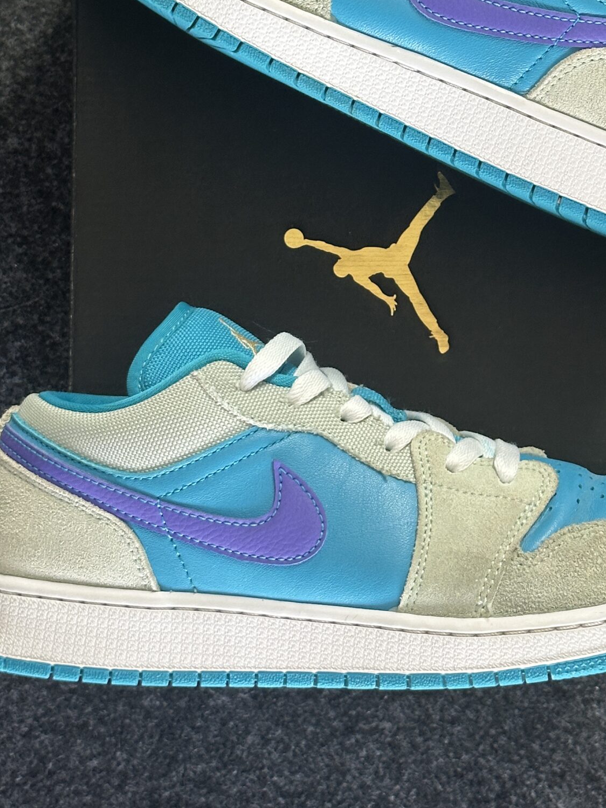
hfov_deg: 18.0
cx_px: 362
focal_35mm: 82
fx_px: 1914
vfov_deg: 23.7
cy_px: 240
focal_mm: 6.86
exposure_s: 1/50
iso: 160
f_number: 1.78
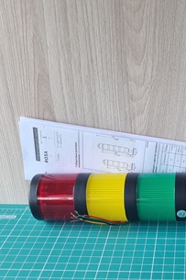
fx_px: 388
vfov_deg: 38.5
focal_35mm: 50
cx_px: 188
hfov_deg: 25.6
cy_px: 214
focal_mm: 5.4
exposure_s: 1/106
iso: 50
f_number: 1.8
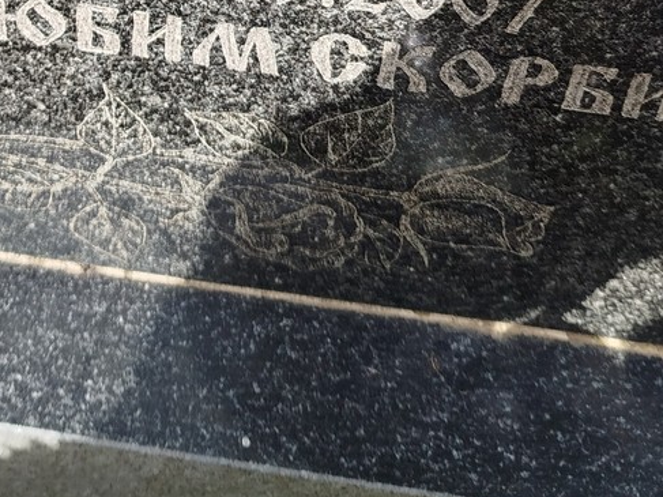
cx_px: 142
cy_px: -215
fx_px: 1360
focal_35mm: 71
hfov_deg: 26.9
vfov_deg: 18.7
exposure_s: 1/465
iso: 50
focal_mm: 5.31
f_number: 1.7
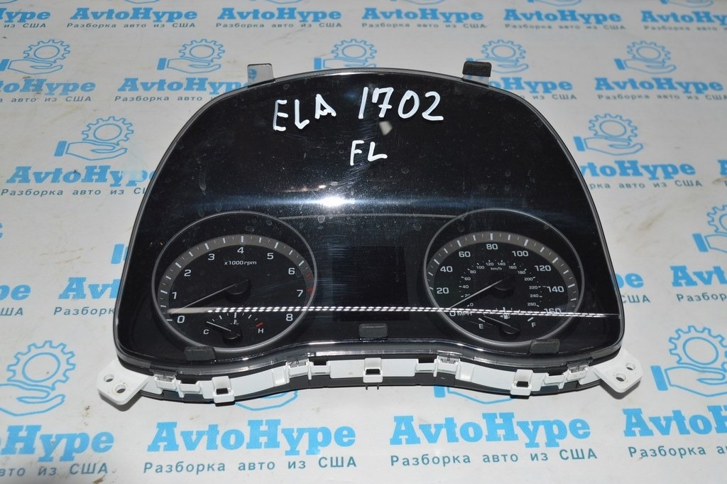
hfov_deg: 46.4
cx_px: 364
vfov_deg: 31.8
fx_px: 847
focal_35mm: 42
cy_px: 242
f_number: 8
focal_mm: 28
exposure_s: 1/60
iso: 100
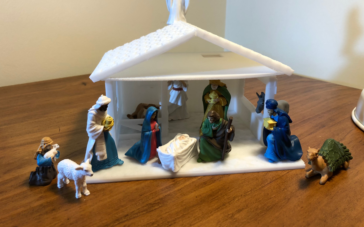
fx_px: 308
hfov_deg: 61.2
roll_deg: -0.1
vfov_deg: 40.4
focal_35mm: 31
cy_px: 92
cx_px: 182
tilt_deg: -17.7
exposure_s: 1/33
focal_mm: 3.99
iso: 32
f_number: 1.8
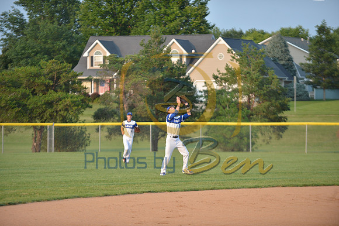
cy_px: 113
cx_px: 170
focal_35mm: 200
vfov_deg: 6.9
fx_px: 1882
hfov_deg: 10.3
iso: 360
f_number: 3.2
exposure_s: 1/1600
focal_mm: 200
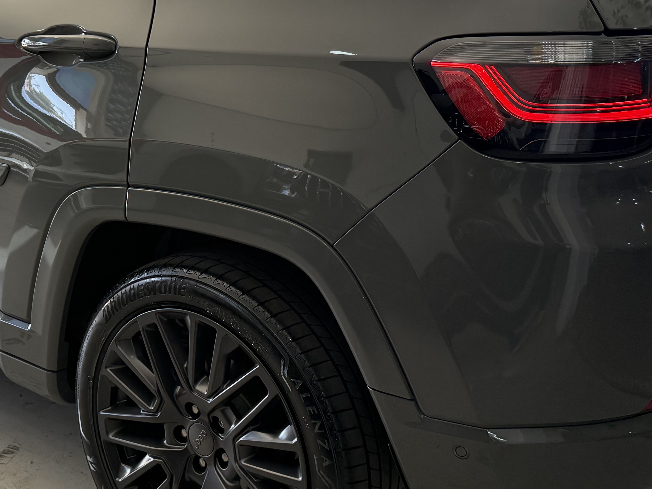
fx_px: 998
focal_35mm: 53
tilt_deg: -12.9
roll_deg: -0.8
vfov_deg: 27.3
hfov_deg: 35.8
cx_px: 217
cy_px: 158
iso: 200
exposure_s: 1/232
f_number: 1.78
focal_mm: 6.76
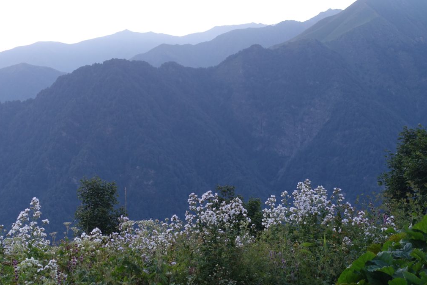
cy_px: 126
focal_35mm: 65
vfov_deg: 20.9
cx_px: 176
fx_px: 771
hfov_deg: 30.9
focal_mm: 17.7
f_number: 2.8
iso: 200
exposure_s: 1/50
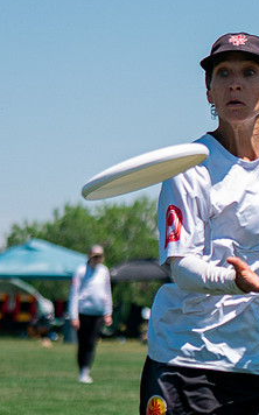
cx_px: 435
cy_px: 361
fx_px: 3190
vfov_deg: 7.4
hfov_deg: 4.6
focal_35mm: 282
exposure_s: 1/6400
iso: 320
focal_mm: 70
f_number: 2.8
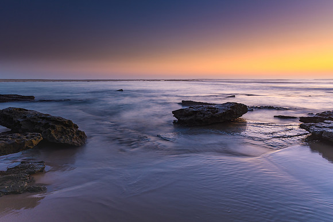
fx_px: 225
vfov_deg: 52.5
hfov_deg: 73.0
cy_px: 111
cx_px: 166
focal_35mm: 24
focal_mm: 16
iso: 100
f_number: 9
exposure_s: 6
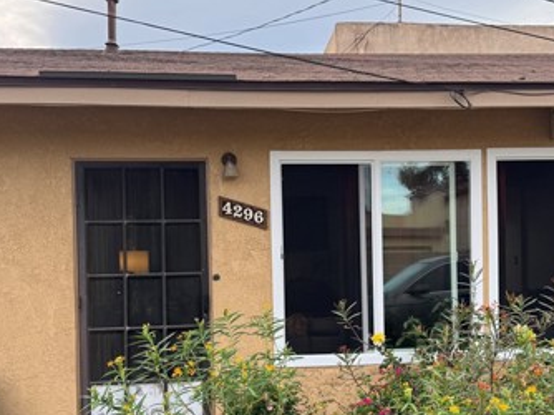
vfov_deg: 31.2
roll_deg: +0.6
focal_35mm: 46
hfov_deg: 41.2
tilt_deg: -2.1
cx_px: 310
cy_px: 282
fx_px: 736
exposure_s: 1/460
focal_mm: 6.76
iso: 80
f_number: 1.78
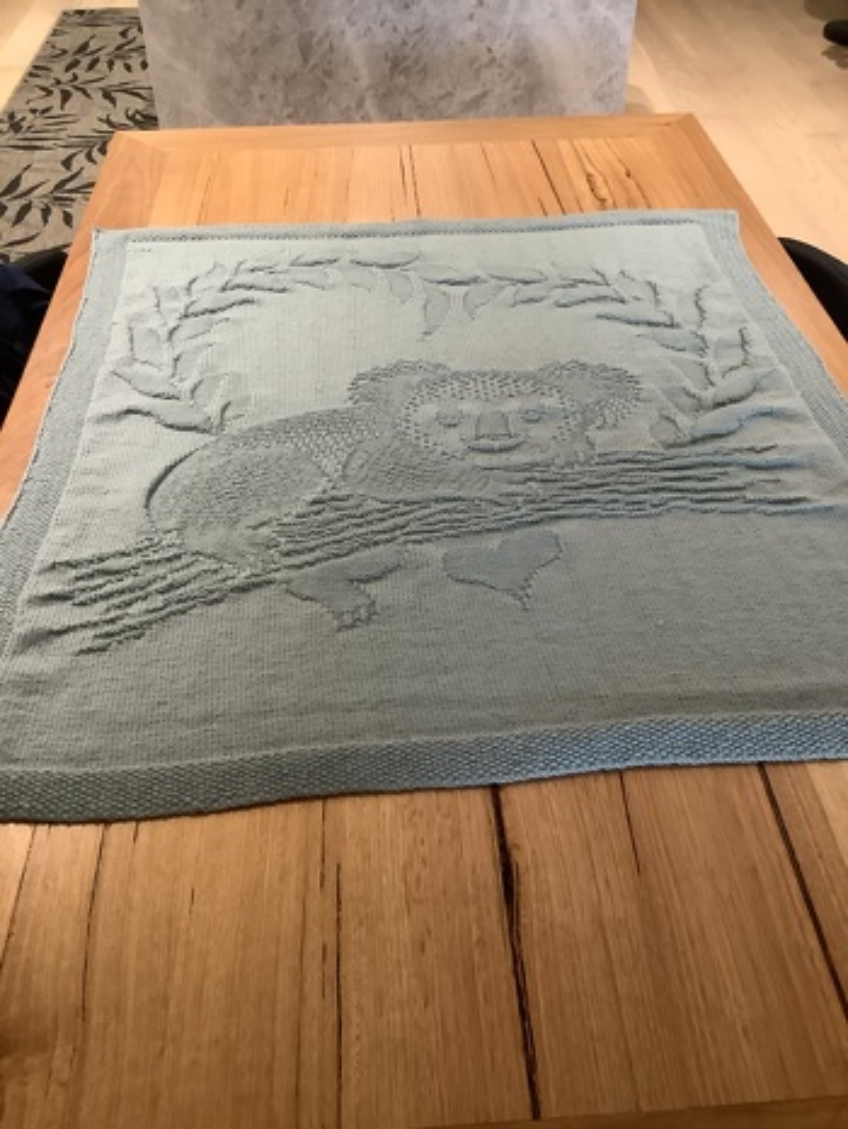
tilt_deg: -44.0
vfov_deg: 58.3
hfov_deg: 45.5
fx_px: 1012
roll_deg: +0.8
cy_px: 564
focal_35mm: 31
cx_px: 424
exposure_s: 1/33
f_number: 2.4
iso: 320
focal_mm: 3.3
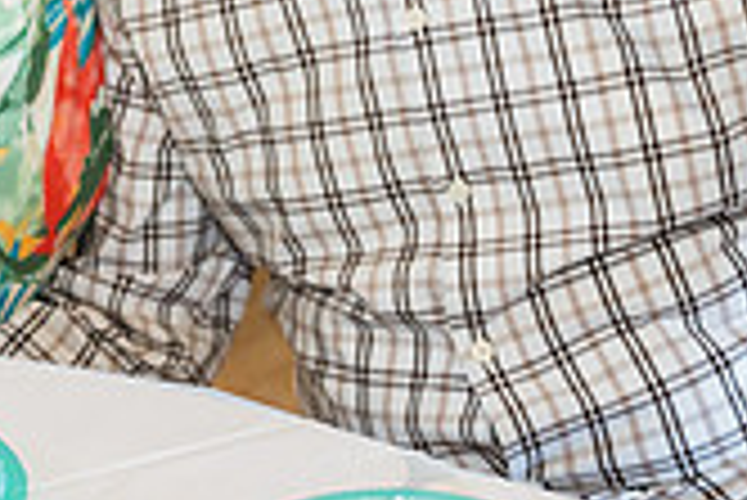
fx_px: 2845
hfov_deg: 14.9
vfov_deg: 9.8
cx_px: 197
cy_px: -201
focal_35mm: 137
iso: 500
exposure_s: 1/160
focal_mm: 35
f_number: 2.5
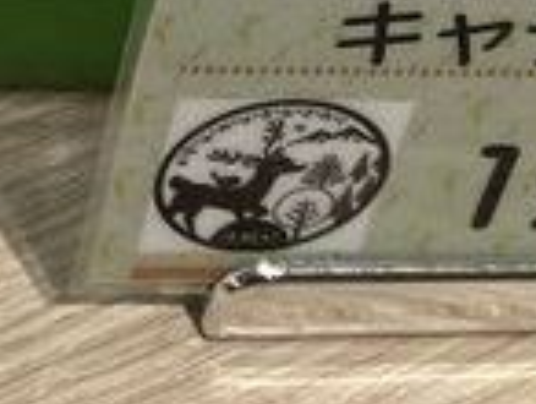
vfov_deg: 9.7
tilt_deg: -51.7
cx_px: -211
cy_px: -325
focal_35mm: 145
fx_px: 2249
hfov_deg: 13.0
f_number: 1.5
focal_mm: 5.7
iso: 32
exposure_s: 1/116
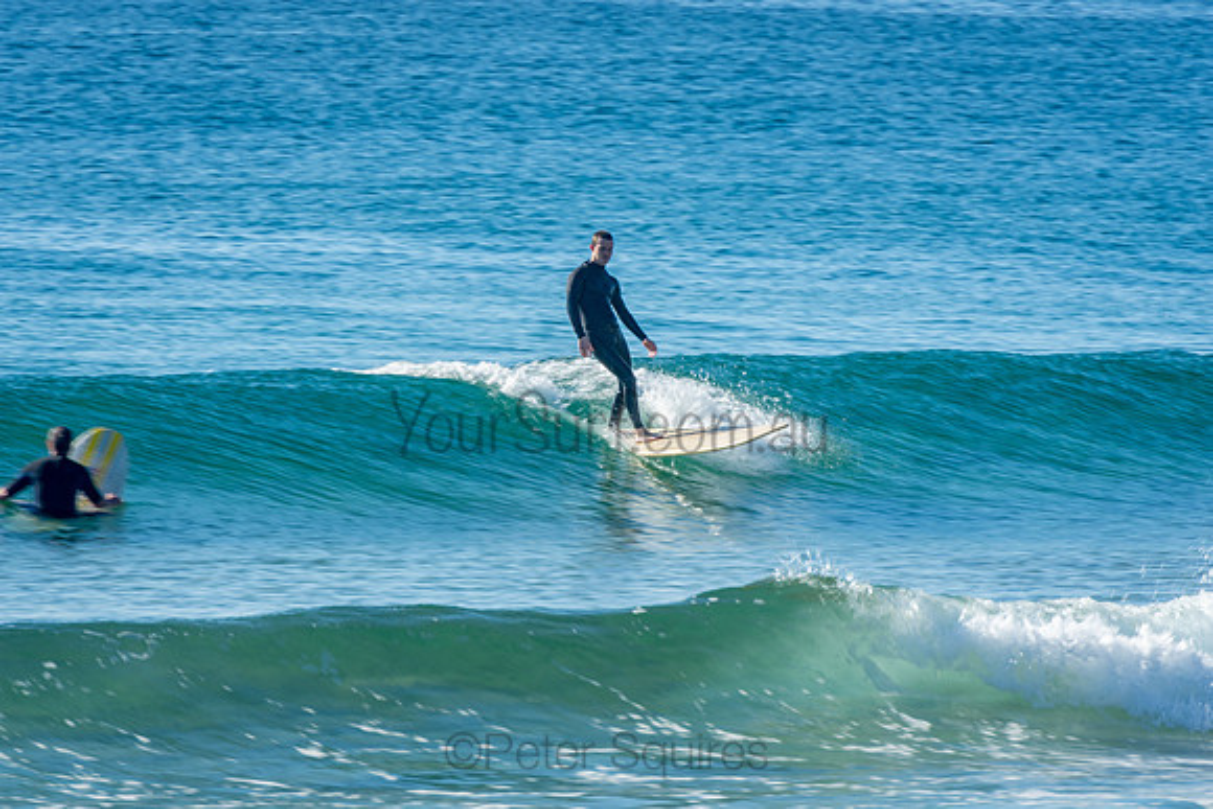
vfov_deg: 2.3
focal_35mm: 600
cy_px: 404
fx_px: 20220
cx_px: 606
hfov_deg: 3.4
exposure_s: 1/50
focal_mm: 400
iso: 100
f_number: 18
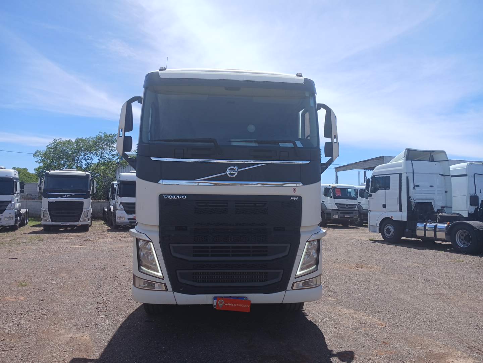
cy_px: 182
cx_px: 242
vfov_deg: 53.1
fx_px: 363
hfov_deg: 67.3
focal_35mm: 26
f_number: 1.8
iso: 20
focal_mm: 3.98
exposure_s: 1/564
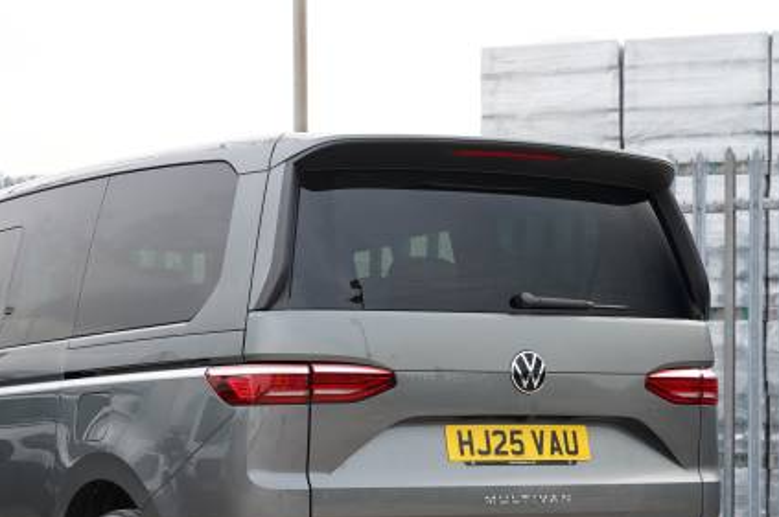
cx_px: 306
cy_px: 375
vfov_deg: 12.9
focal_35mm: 106
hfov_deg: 19.3
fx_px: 2291
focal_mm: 70
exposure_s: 1/160
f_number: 5
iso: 160
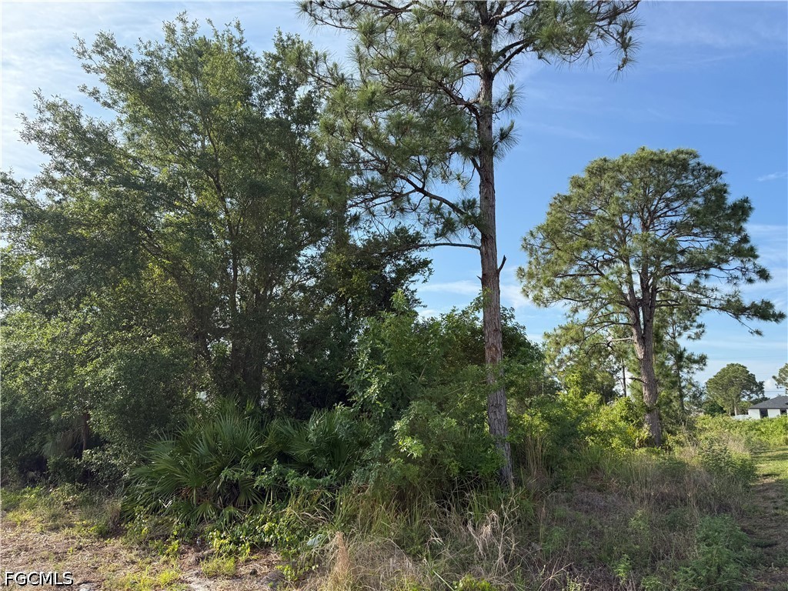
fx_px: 546
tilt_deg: +13.2
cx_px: 394
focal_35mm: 24
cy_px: 296
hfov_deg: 71.6
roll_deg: -0.9
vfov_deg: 56.8
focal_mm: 6.76
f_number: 1.78
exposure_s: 1/2299
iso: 80
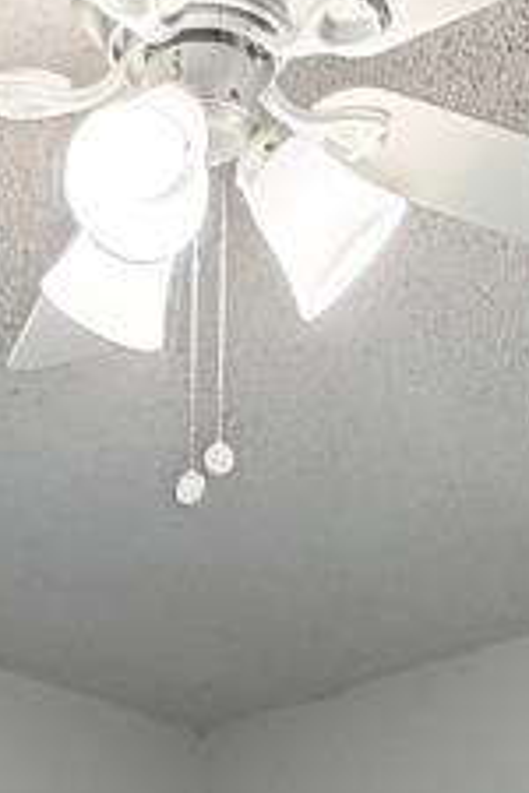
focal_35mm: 97
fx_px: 2138
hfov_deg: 14.0
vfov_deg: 16.9
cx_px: 63
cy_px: 1475
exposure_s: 1/120
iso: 125
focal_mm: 2.22
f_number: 2.2
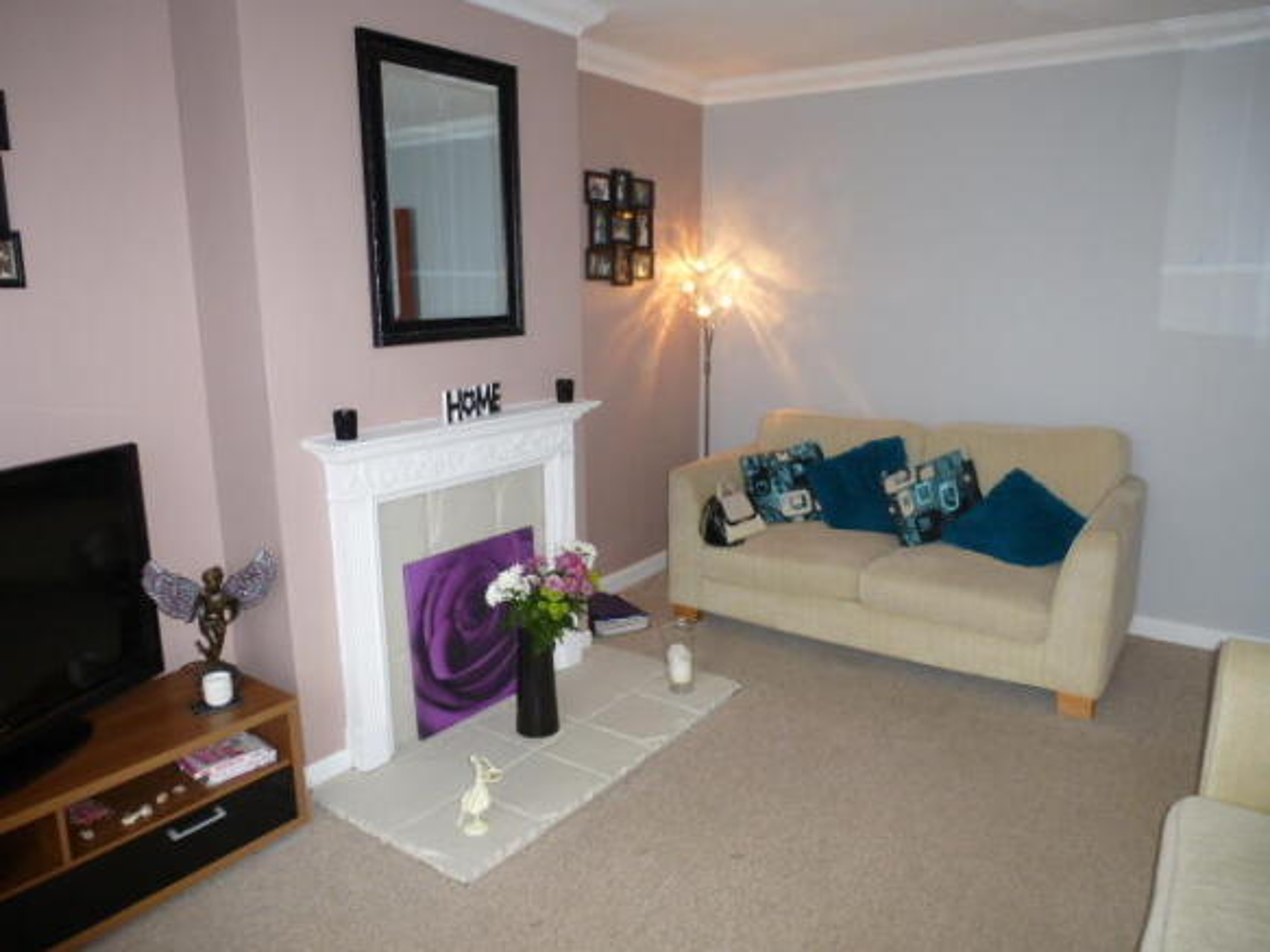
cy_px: 476
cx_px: 635
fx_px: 880
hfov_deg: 71.6
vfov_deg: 56.8
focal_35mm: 24
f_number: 3.3
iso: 320
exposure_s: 1/60
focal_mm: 4.3
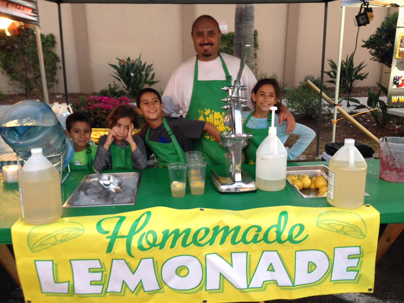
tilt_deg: -17.7
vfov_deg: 42.9
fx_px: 385
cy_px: 152
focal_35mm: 33
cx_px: 202
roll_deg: +0.0
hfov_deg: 55.4
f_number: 2.4
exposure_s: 1/20
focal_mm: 4.12
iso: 200
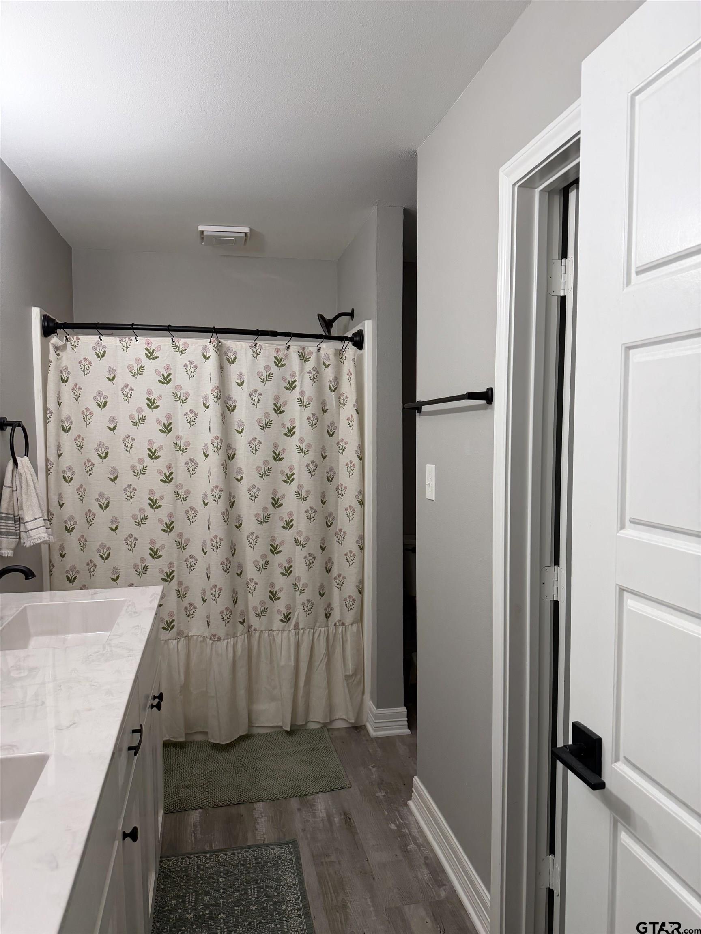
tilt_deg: -4.7
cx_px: 350
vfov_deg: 71.6
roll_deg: -0.4
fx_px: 648
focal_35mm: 24
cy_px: 467
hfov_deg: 56.8
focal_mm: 6.76
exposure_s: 1/120
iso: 160
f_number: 1.78
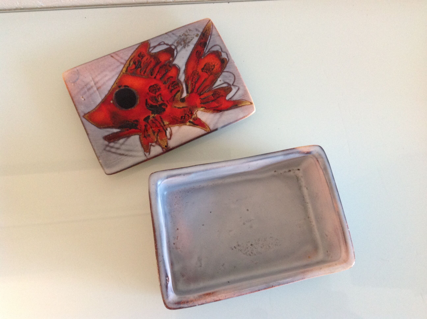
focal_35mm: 35
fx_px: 431
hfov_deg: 52.7
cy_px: 160
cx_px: 214
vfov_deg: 40.6
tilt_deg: -75.9
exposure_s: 1/17
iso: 200
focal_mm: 4.28
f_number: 2.4
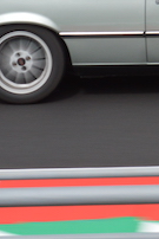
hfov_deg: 2.8
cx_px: 250
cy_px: -54
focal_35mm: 487
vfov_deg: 4.2
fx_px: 3221
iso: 400
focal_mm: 82
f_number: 16
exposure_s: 1/250
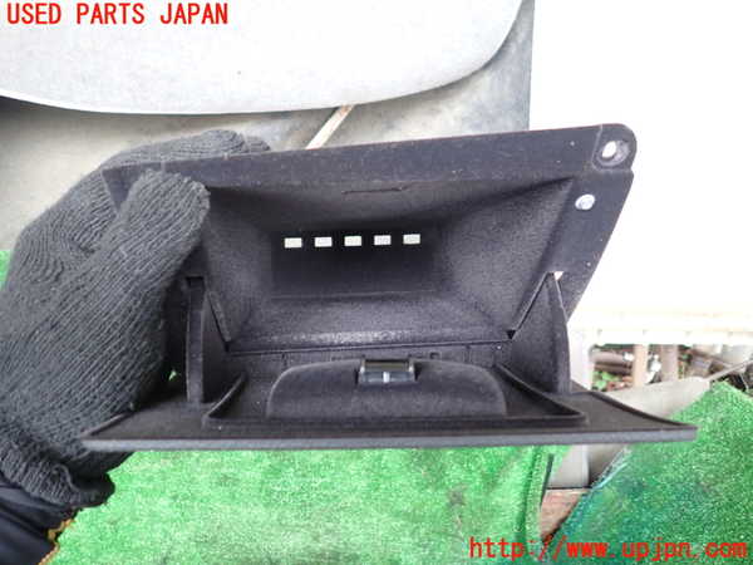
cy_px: 282
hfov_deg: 69.4
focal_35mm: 25
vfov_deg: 54.9
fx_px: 544
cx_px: 376
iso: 200
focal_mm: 4.5
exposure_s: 1/40
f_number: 2
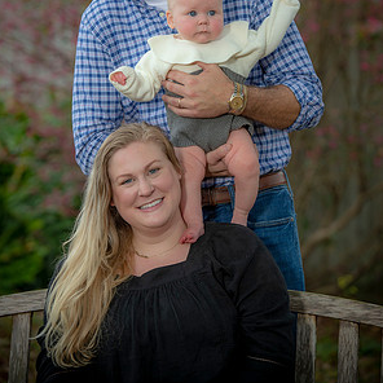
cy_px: 93
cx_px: 191
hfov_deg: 10.4
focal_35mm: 168
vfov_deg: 10.4
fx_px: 2103
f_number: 4
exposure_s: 1/200
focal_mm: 130
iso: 160
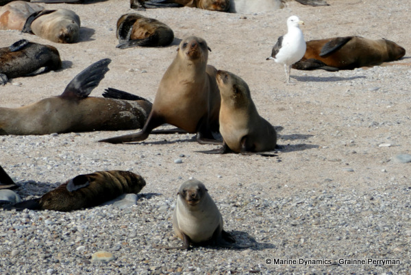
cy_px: 138
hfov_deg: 3.3
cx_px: 206
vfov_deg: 2.2
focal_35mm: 619
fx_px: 7072
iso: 125
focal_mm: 146
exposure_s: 1/1300
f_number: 4
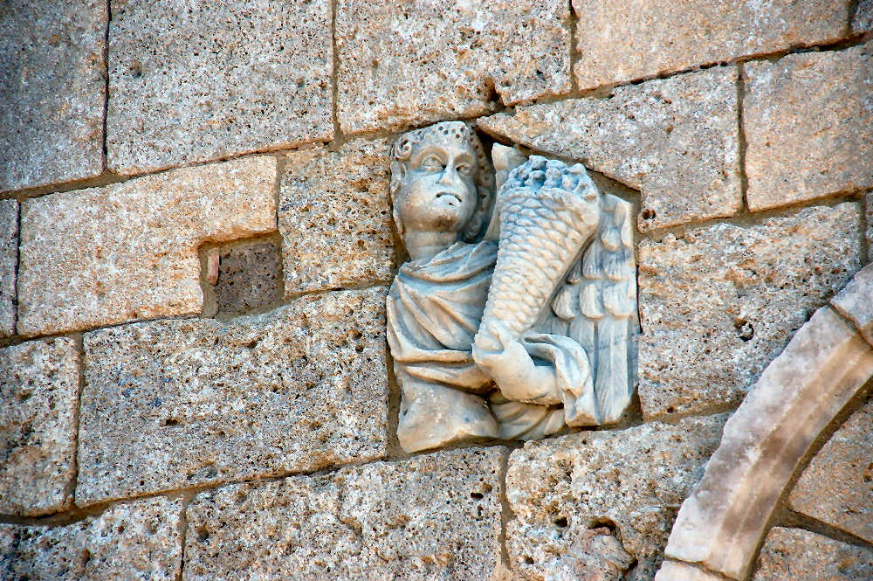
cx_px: 436
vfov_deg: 6.8
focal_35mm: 202
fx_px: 4906
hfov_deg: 10.2
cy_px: 290
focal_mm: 135
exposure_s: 1/750
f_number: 6.7
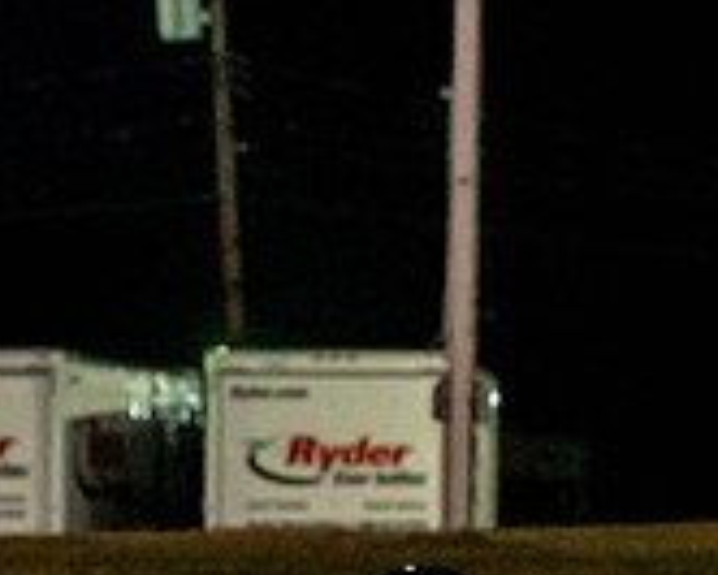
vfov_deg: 2.6
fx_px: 12843
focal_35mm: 604
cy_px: 812
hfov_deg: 3.2
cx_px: -250
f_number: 5.6
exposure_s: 1/750
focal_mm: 135
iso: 6400
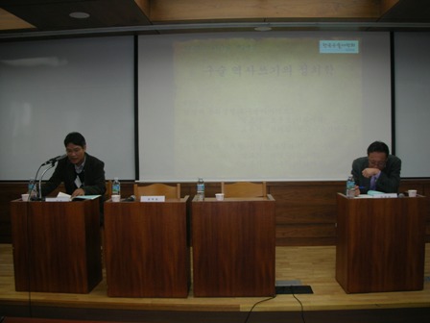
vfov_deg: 40.7
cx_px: 215
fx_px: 435
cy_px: 162
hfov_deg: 52.6
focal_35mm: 35
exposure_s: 1/30
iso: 53
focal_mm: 5.8
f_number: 3
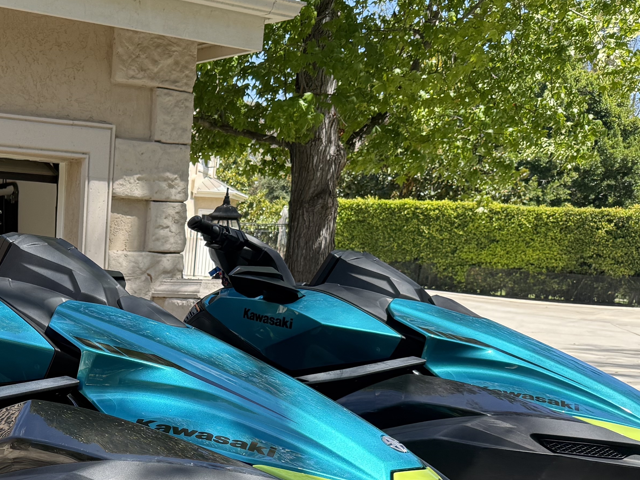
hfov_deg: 30.8
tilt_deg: -10.3
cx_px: 1
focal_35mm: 58
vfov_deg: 24.2
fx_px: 1072
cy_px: 466
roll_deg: -1.7
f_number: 1.78
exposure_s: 1/992
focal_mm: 6.76
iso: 100
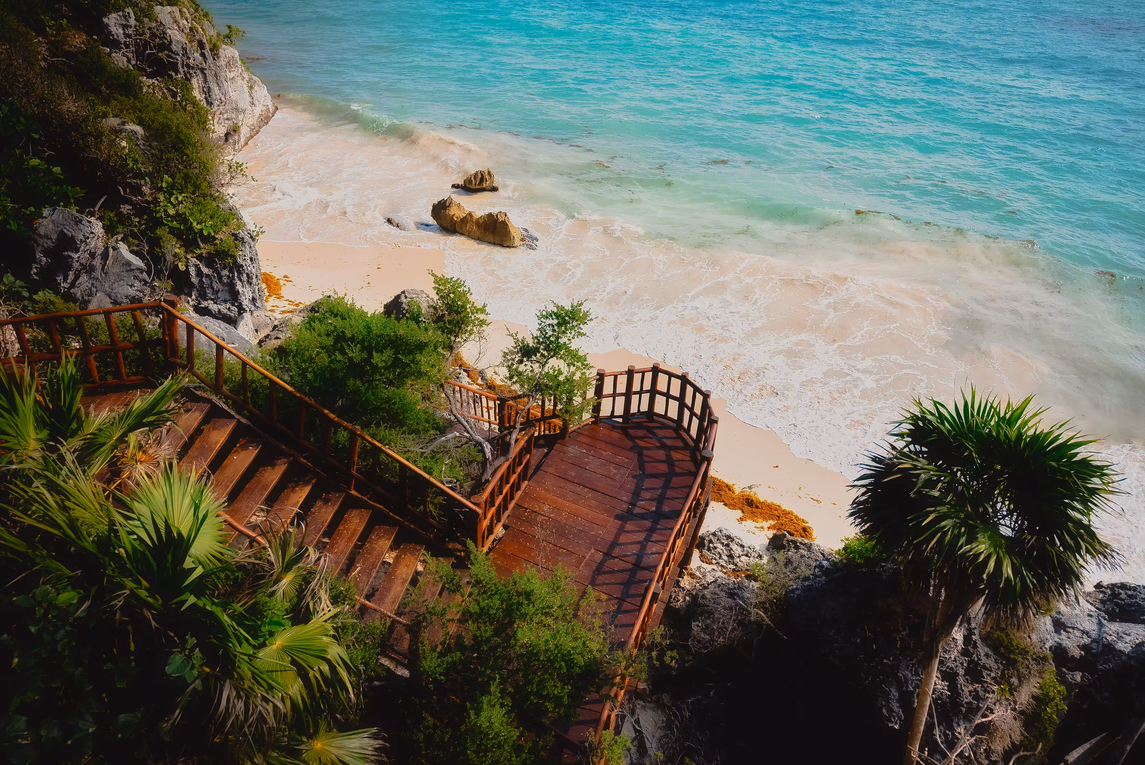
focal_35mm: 25
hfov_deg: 71.5
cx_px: 572
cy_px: 382
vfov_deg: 51.3
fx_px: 796
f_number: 2.8
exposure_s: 1/2500
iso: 100
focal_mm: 25
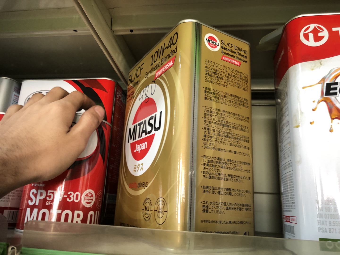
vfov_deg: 49.7
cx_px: 170
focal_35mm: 28
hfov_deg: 63.4
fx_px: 275
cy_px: 128
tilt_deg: +18.9
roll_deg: -3.5
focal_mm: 4
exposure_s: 1/15
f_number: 1.8
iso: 40
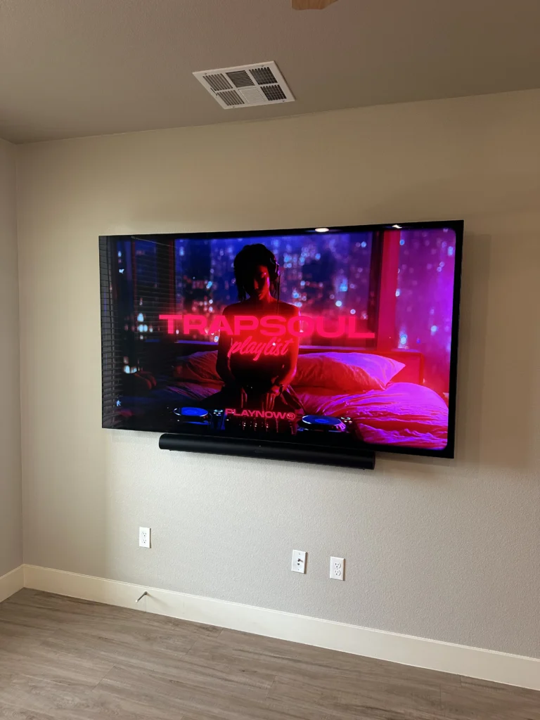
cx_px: 270
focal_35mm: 24
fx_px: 499
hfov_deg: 56.8
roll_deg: -0.6
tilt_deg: -2.2
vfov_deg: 71.6
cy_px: 360
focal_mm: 6.86
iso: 160
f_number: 1.78
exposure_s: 1/60
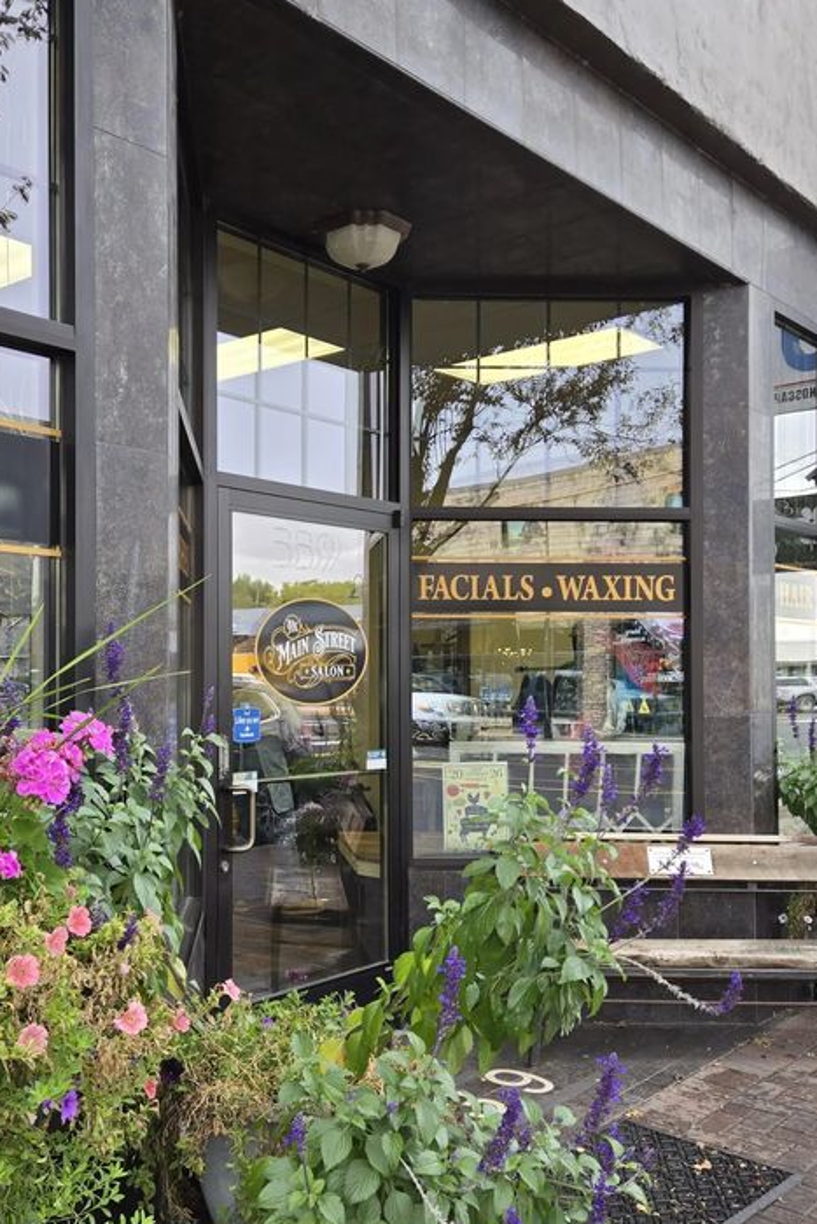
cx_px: 297
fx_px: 1191
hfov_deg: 37.6
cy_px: 654
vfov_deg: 54.4
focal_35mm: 35
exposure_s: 1/126
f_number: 1.8
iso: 40
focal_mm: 5.4
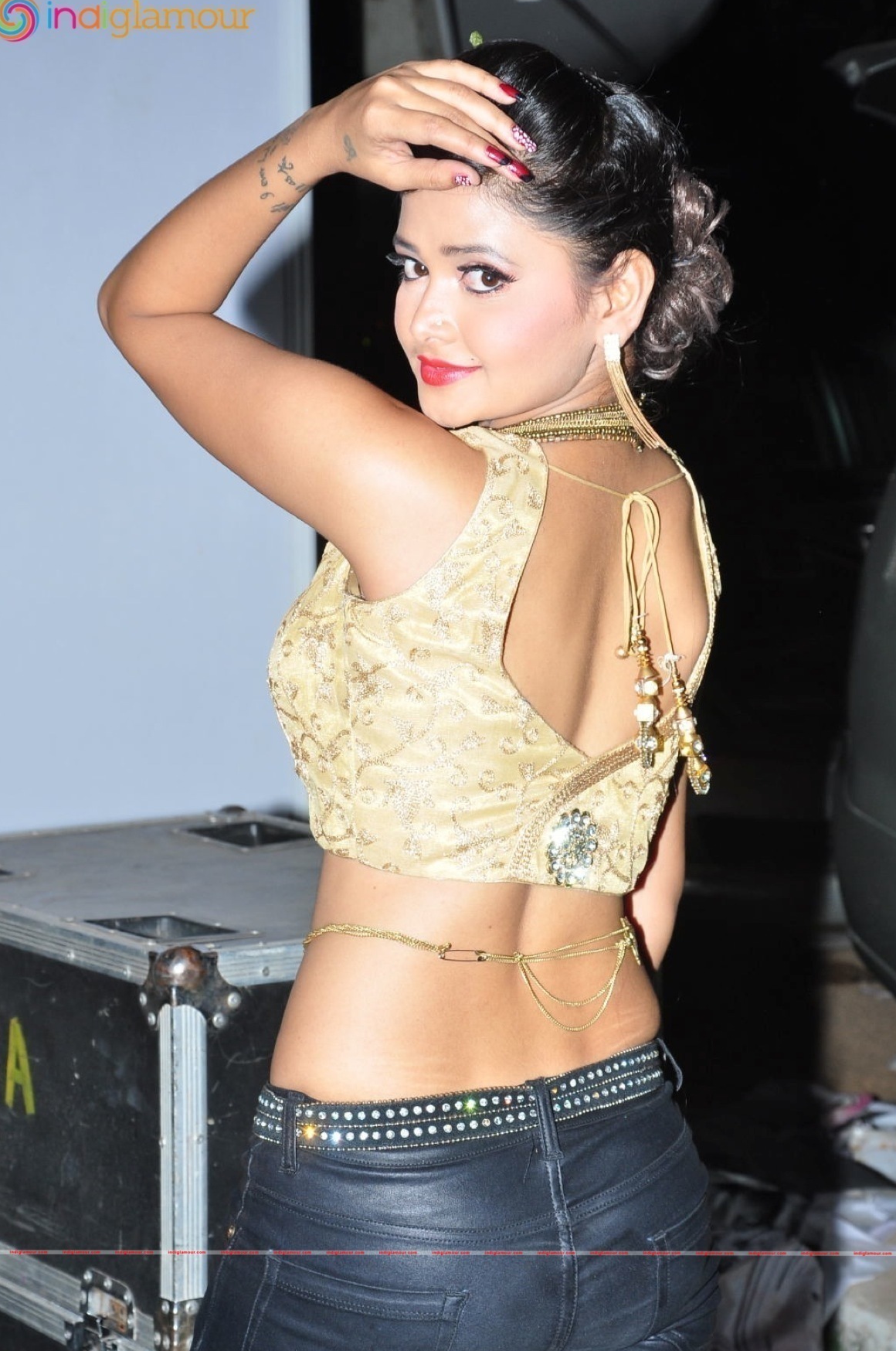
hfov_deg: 15.1
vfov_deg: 22.7
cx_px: 450
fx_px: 3370
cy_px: 689
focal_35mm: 90
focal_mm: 58
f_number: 9
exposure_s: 1/125
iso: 400
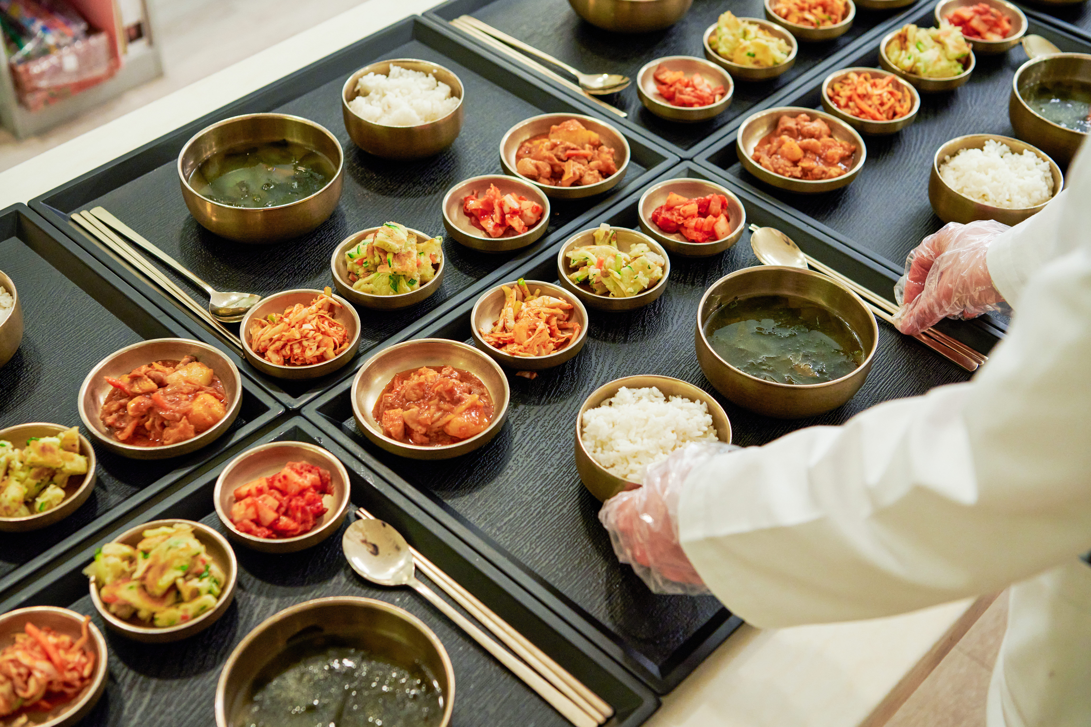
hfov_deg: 41.1
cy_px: 364
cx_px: 546
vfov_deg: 28.1
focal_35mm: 48
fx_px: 1455
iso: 1250
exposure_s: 1/160
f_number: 4.5
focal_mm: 48
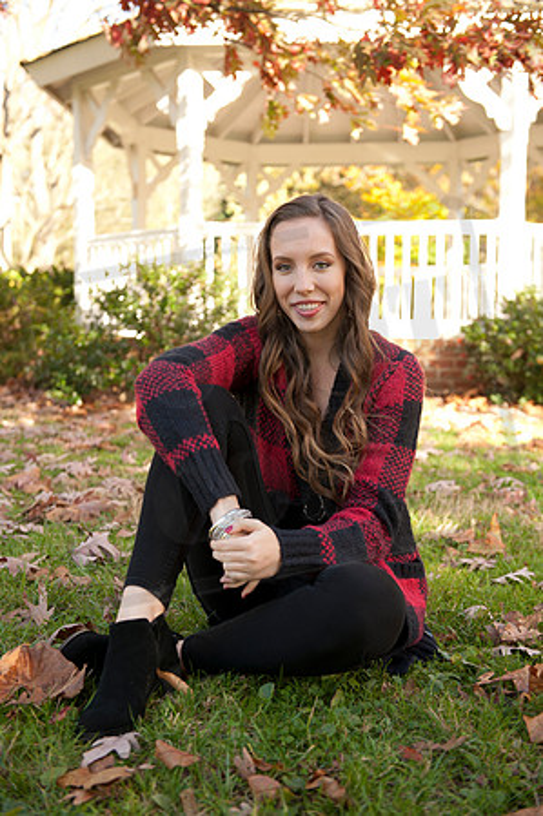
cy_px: 408
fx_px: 1088
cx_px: 272
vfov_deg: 41.2
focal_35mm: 48
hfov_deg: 28.0
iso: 125
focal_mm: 48
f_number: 3.5
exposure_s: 1/125
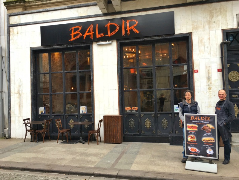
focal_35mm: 29
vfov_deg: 48.2
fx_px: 200
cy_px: 90
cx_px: 120
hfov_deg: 61.7
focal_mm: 4.15
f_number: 2.2
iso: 32
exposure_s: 1/100
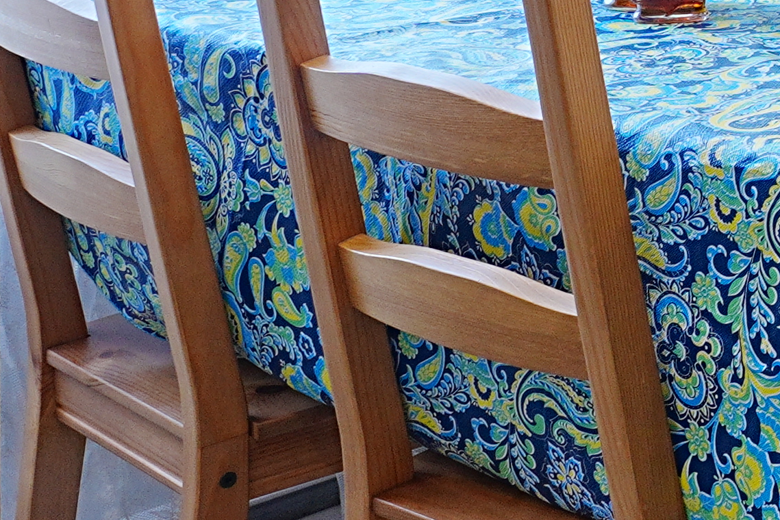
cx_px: 1683
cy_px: -382
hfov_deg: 16.0
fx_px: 1943
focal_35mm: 90
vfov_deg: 13.8
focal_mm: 11
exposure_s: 1/6
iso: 100
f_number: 8
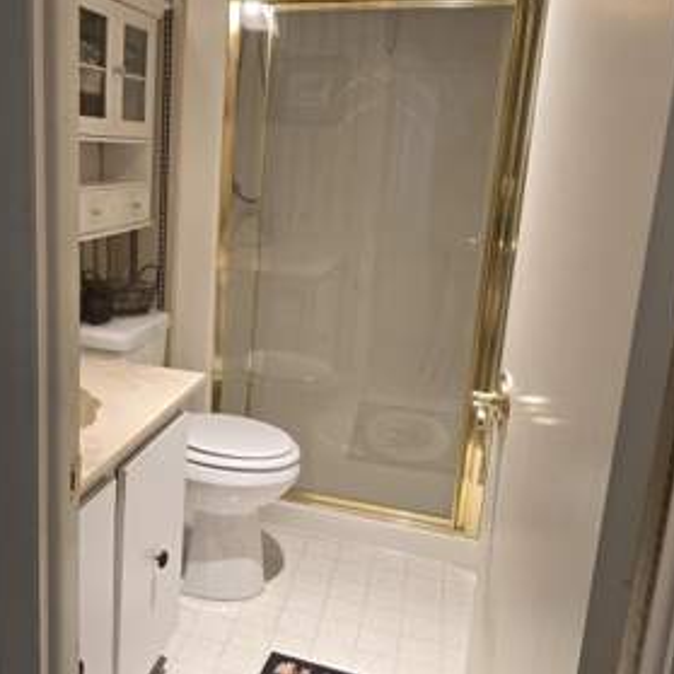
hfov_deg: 45.5
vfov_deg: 47.2
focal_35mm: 35
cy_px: 337
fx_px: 771
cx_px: 164
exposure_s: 1/120
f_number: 1.7
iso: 200
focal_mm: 6.3
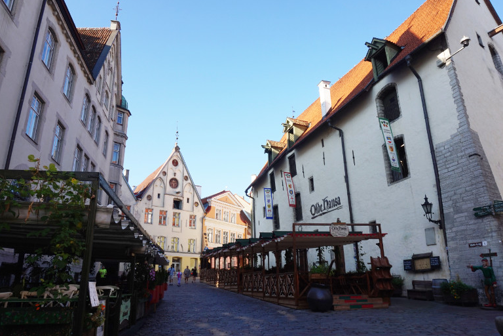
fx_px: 349
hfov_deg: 71.5
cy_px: 168
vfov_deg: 51.3
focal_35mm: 25
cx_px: 253
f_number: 11
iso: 100
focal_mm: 16
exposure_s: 1/80
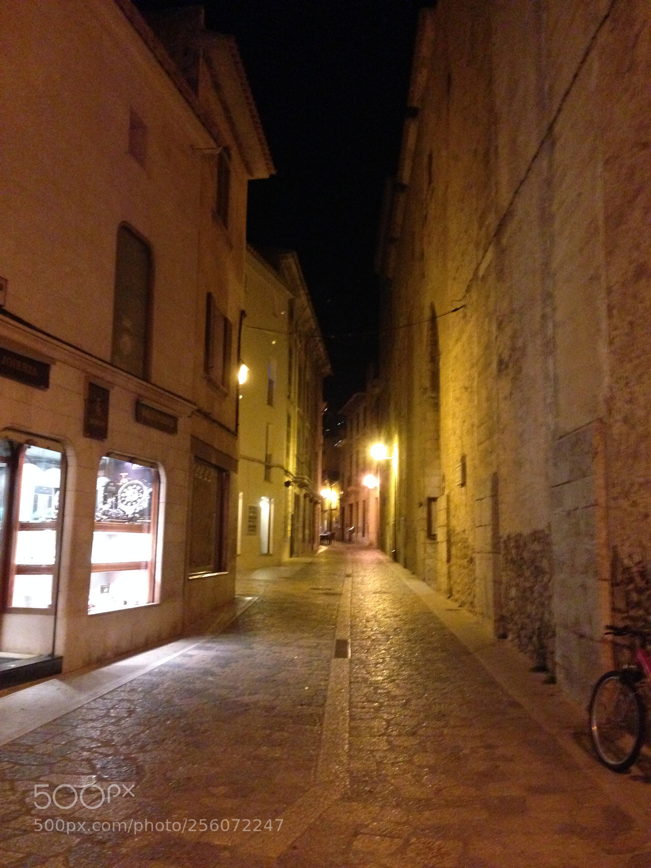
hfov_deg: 42.9
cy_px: 434
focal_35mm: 33
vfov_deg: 55.4
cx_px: 326
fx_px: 827
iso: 800
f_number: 2.4
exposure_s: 1/15
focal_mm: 4.12
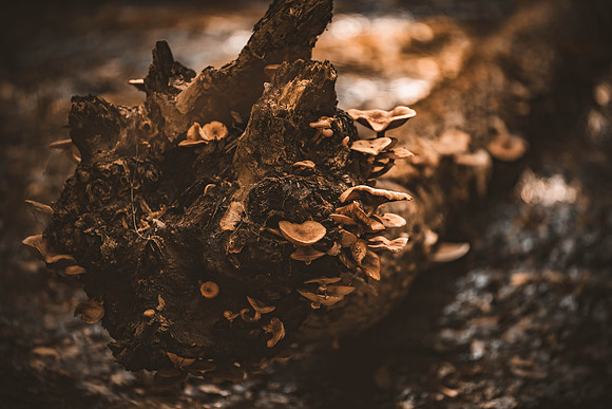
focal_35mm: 200
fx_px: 3401
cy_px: 204
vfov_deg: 6.9
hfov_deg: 10.3
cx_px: 306
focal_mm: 200
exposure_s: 1/400
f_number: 2.8
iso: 1000
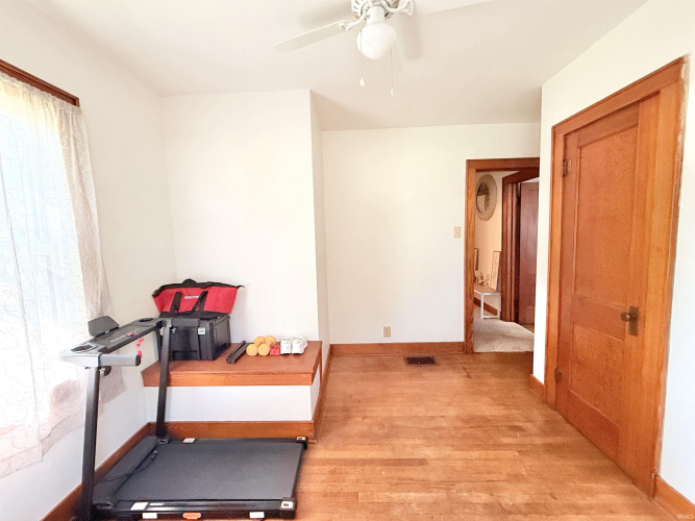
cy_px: 260
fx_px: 281
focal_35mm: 14
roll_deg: +1.9
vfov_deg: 85.7
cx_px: 348
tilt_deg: -5.3
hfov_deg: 102.1
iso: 400
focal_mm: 2.22
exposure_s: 1/60
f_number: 2.2
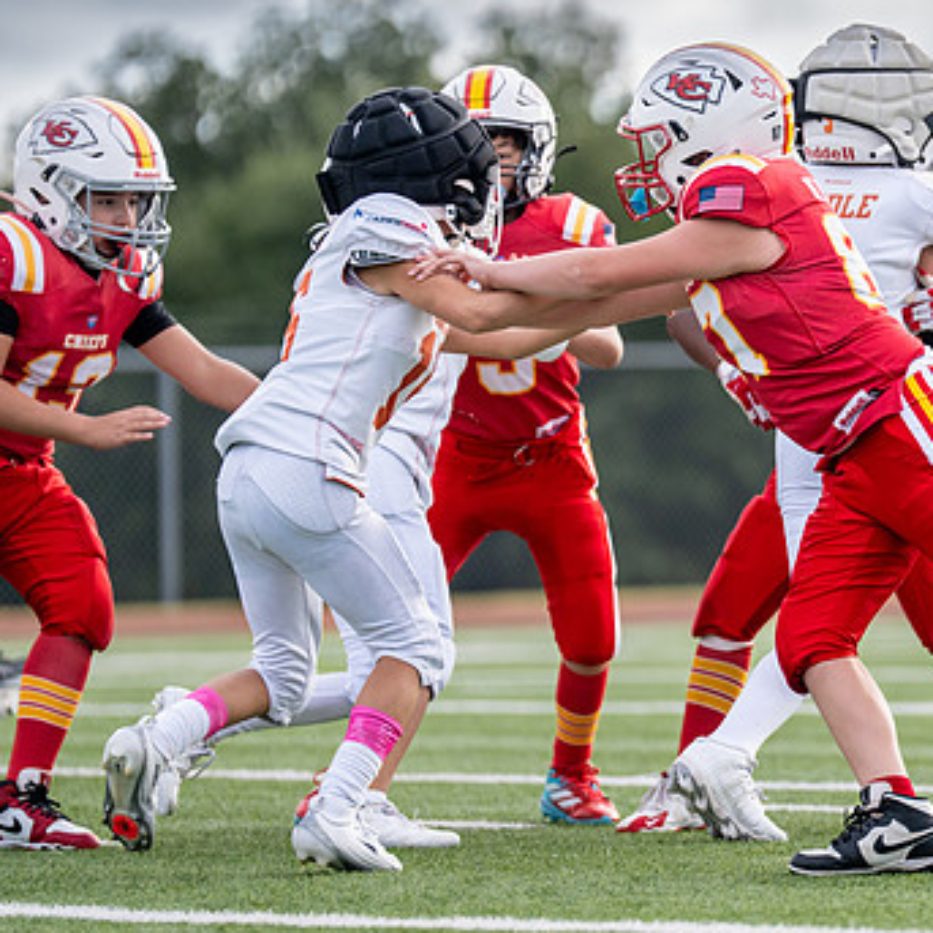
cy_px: 438
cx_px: 835
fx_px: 12502
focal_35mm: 410
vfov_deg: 4.3
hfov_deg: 4.3
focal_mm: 200
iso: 320
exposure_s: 1/2500
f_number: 2.8
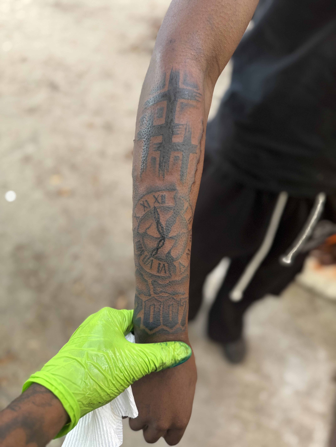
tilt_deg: -50.3
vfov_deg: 71.6
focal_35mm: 24
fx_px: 311
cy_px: 224
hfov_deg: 56.8
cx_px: 168
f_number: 1.78
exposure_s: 1/66
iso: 200
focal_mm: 6.76
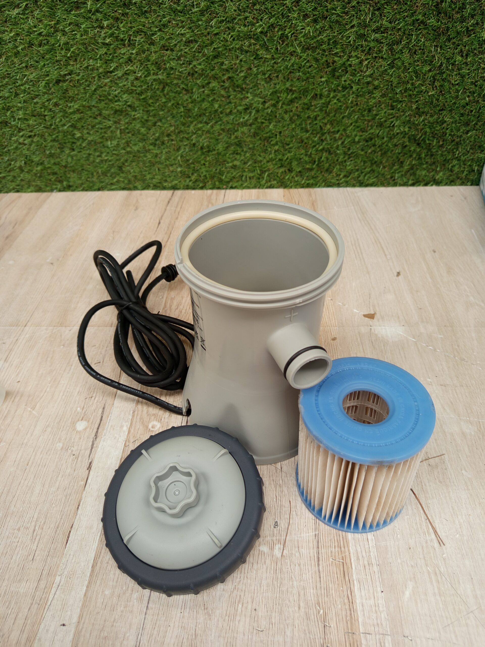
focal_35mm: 24
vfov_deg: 71.6
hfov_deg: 56.8
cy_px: 324
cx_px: 242
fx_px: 448
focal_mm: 5.24
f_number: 1.7
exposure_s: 1/100
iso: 135
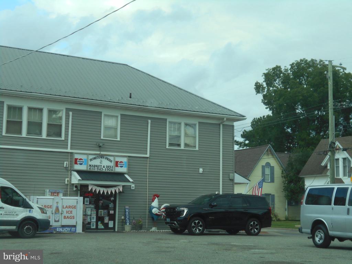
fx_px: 569
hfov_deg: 34.3
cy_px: 132
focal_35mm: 56
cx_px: 176
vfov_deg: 26.1
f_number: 4.9
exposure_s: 1/200
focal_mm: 10
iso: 80
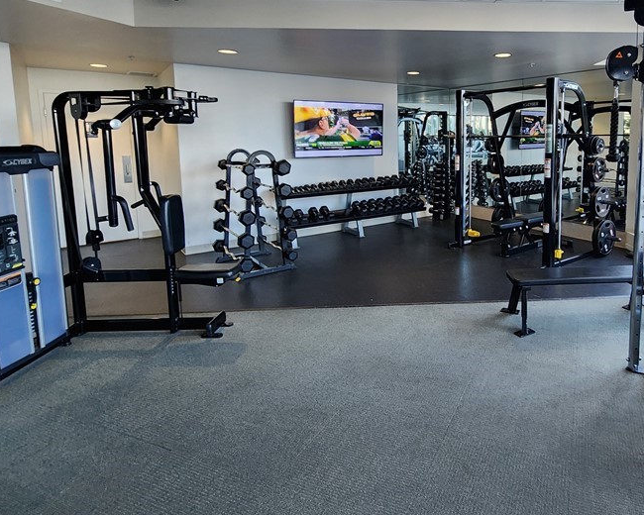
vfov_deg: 66.7
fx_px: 381
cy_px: 182
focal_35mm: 20
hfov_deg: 78.1
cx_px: 423
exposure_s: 1/60
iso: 200
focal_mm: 2.2
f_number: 2.2
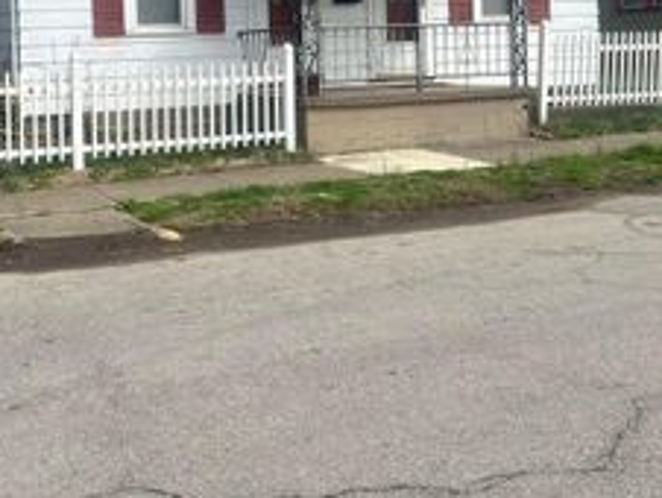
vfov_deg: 26.8
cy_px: 69
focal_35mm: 53
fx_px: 1015
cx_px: 208
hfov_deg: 35.7
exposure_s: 1/4016
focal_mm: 6.86
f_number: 1.78
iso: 80
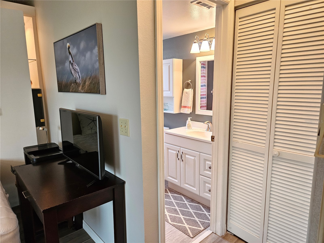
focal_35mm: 23
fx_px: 215
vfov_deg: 58.9
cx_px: 162
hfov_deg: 73.9
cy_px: 122
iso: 400
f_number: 1.8
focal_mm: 5.4
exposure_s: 1/120
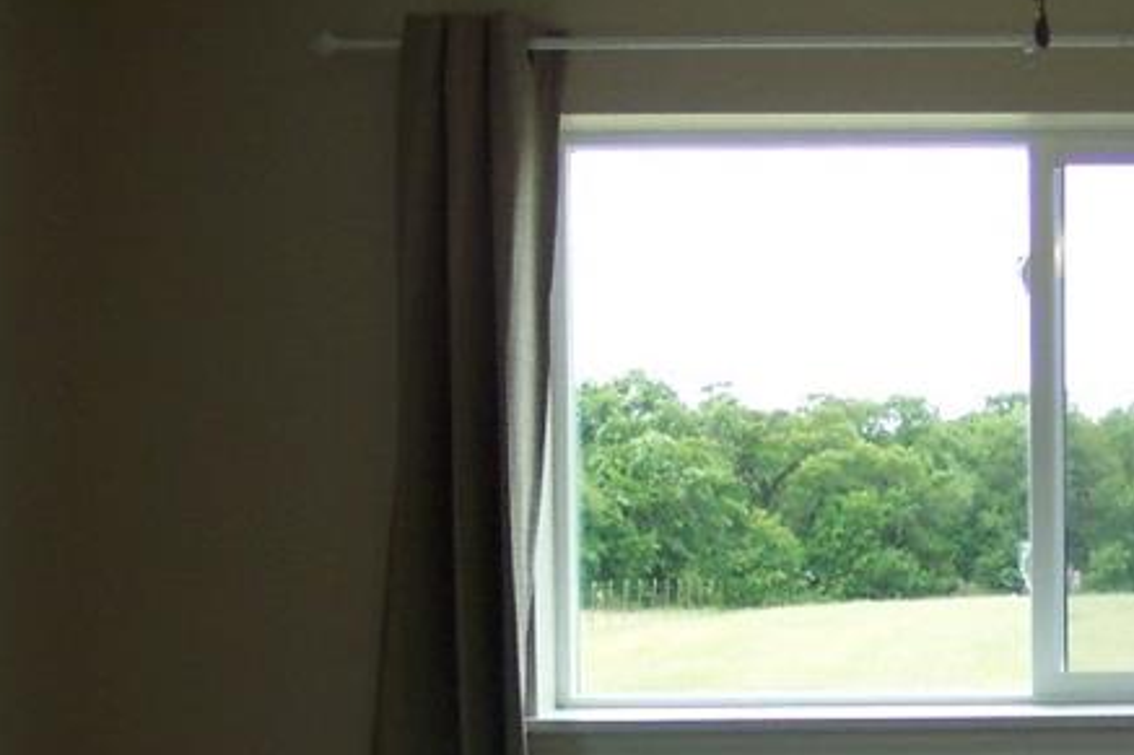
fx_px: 2802
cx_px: 1220
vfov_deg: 15.2
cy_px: 664
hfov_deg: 21.8
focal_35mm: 89
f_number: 2.8
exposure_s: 1/250
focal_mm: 8
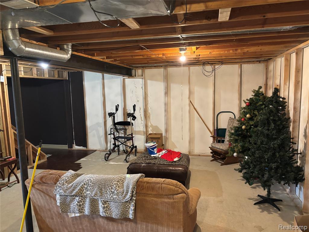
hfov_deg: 67.3
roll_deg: +0.6
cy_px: 116
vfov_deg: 53.1
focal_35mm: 26
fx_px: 232
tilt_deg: -6.9
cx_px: 154
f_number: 1.6
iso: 500
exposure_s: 1/40
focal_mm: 5.96
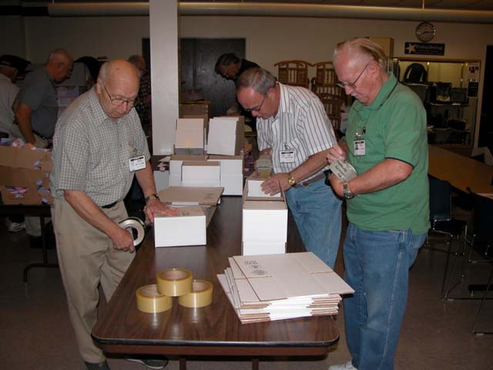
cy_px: 185
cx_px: 246
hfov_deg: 54.0
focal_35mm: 34
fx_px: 484
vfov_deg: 41.8
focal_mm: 8.9
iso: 100
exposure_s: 1/60
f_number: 2.8
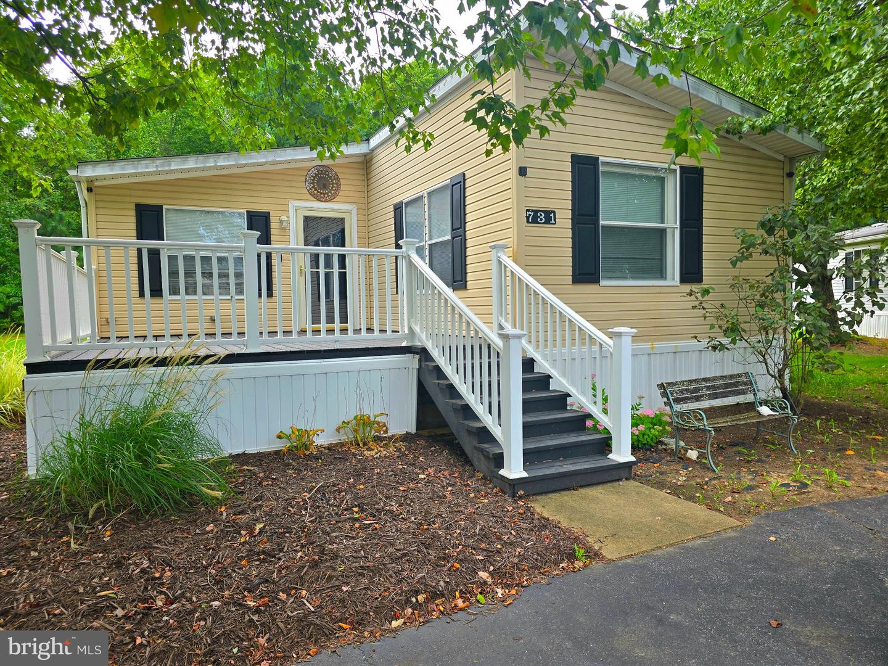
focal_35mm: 23
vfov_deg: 58.9
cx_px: 444
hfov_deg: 73.9
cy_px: 333
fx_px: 590
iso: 12
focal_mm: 6.3
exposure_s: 1/233
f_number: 1.7
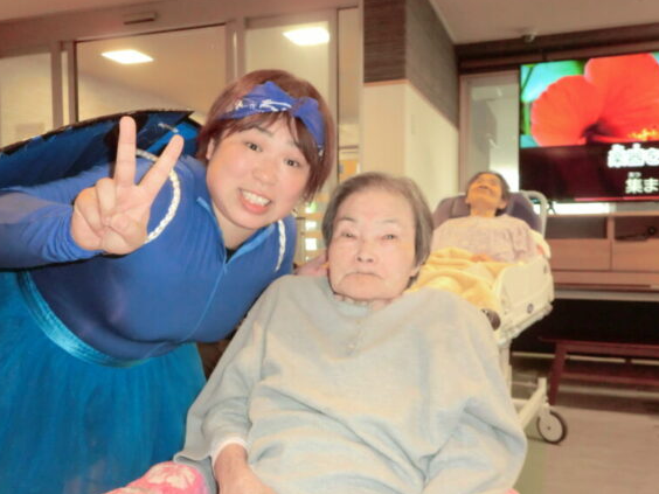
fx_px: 628
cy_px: 256
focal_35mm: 33
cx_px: 313
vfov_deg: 42.9
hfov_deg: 55.3
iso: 400
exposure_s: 1/60
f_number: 2.9
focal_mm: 5.64
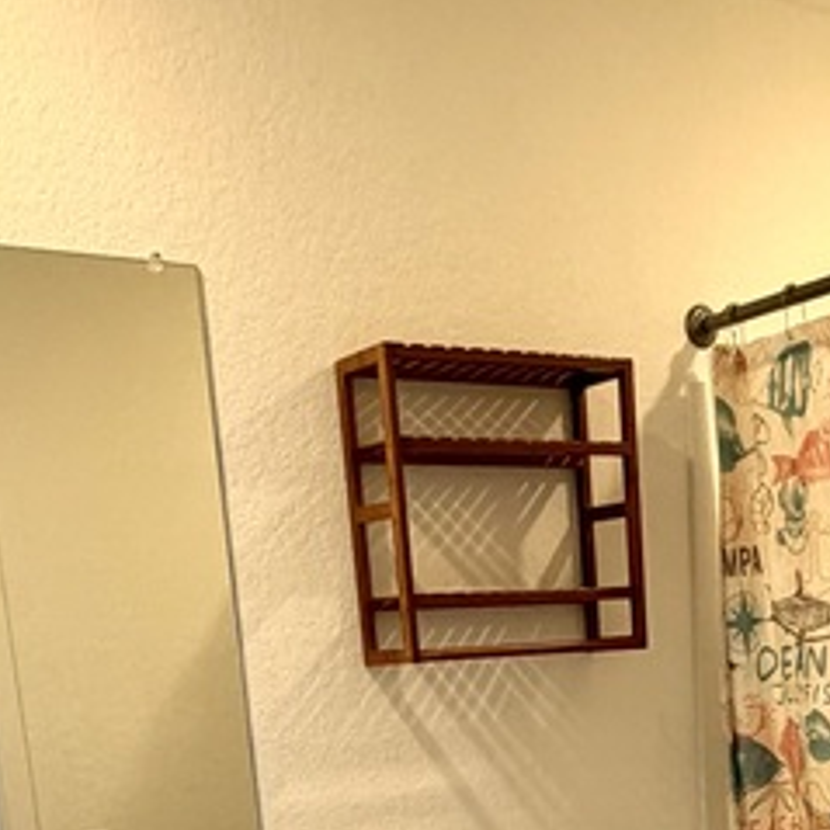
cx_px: 597
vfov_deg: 26.2
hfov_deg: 30.2
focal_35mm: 56
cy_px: 1070
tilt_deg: -13.6
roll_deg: +3.5
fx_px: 1519
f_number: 2.2
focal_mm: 2.22
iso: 160
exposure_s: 1/120
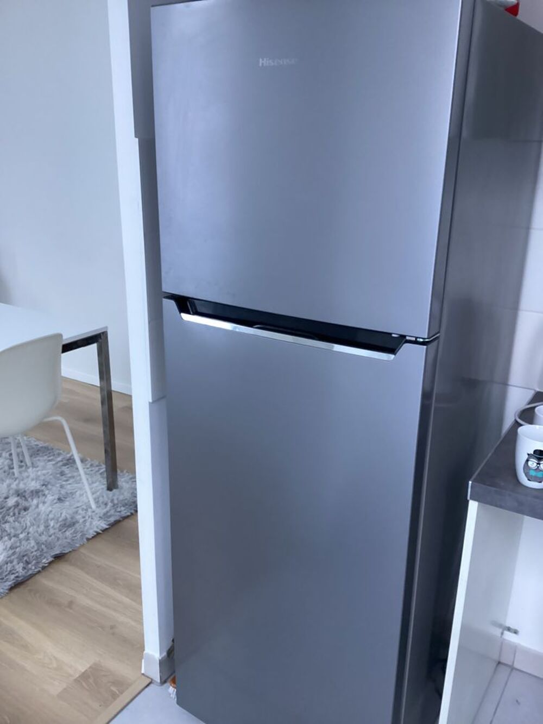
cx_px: 272
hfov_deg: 45.4
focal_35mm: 31
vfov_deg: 58.3
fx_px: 648
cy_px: 362
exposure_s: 1/17
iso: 800
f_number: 2.4
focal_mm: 3.3
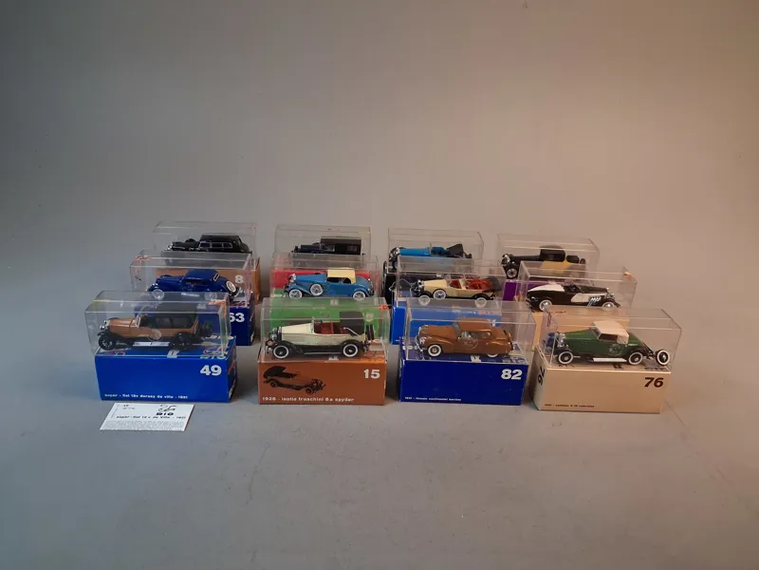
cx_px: 380
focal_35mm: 27
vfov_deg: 51.4
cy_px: 285
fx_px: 592
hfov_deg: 65.3
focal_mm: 4
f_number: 1.8
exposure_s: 1/50
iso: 250
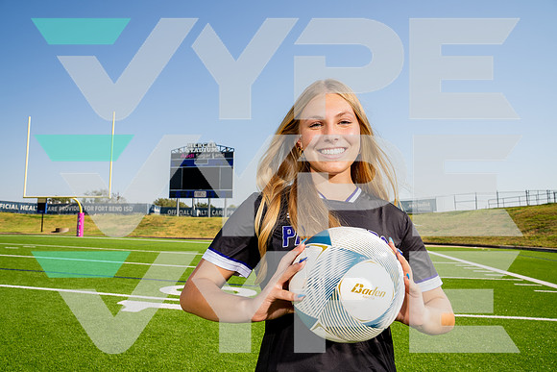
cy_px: 186
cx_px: 278
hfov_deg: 73.7
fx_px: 371
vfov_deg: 53.2
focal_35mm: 24
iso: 50
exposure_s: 1/125
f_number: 7.1
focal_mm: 24
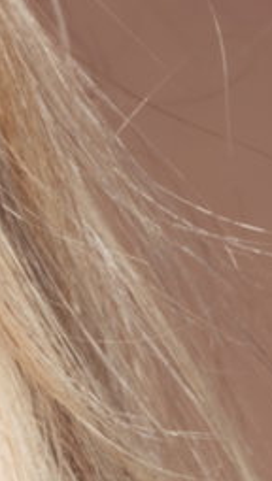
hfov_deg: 1.9
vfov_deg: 3.3
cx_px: -397
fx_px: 8297
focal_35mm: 649
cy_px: 1328
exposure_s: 1/125
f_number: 16
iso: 100
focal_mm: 120
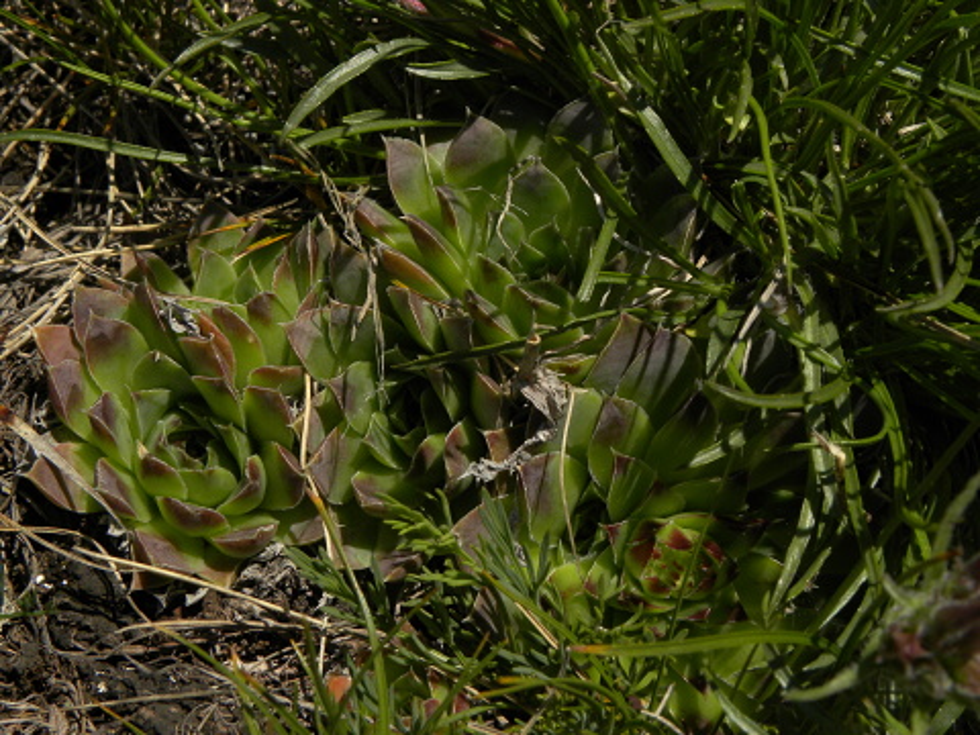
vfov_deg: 25.2
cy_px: 368
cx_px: 490
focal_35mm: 58
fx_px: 1642
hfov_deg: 33.2
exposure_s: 1/640
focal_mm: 10.3
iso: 100
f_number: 6.3
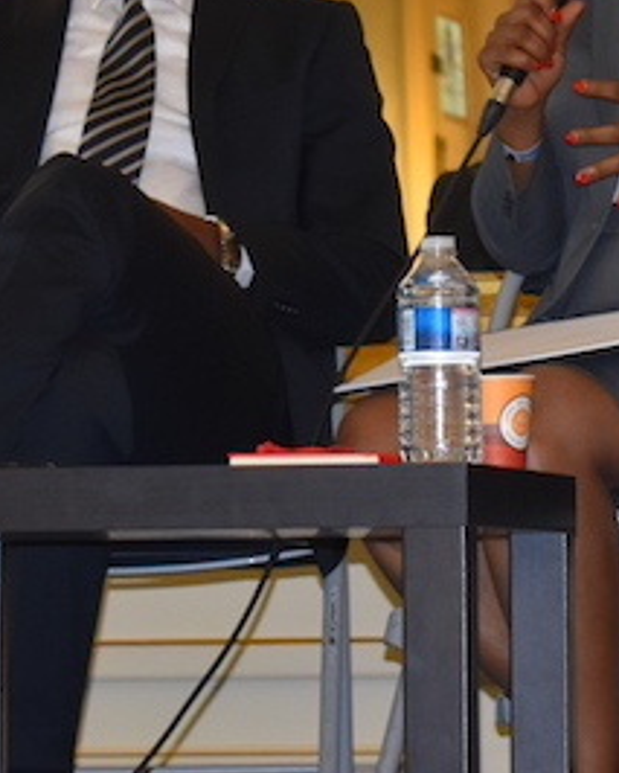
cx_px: 631
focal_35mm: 254
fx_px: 5813
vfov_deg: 7.6
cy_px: -25
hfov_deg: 6.1
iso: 800
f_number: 5.3
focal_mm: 48
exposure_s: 1/60
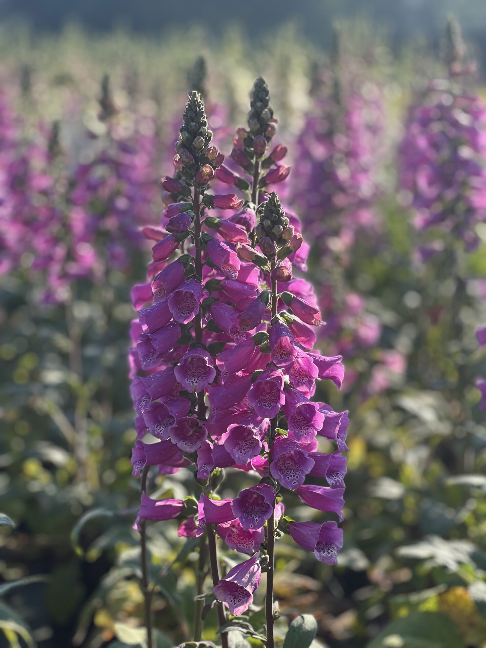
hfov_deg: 19.1
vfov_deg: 25.3
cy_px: 324
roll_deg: -0.6
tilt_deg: -8.4
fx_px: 1441
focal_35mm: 77
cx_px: 243
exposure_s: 1/281
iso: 25
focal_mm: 9
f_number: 2.8
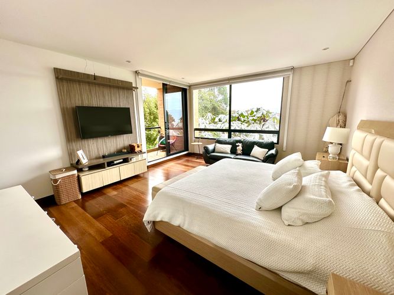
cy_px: 148
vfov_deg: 85.7
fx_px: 159
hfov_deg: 102.1
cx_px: 197
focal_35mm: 14
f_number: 2.2
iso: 40
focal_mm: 2.22
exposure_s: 1/111
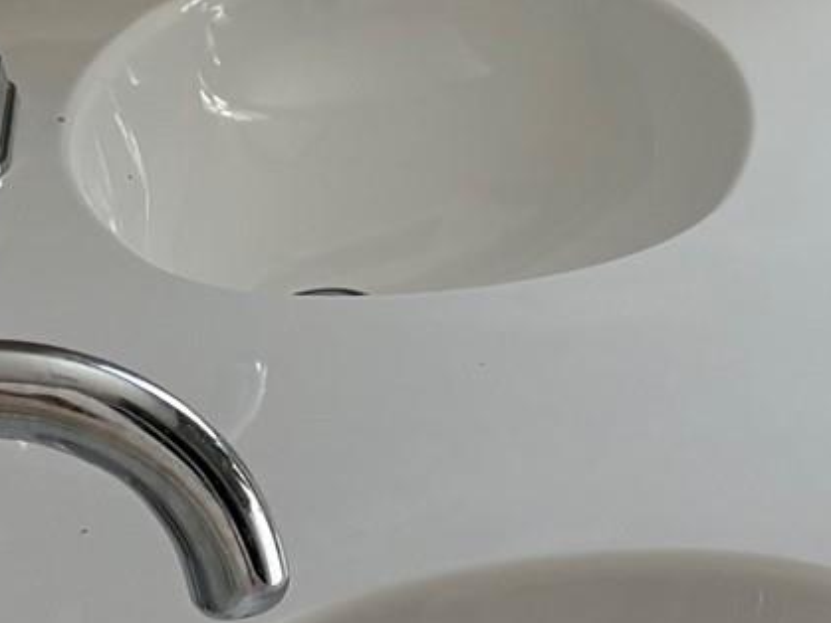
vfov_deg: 11.6
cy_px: 62
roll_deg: +2.2
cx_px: 775
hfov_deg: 15.3
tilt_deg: -17.9
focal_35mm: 127
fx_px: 3048
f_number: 1.6
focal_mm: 5.96
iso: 125
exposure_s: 1/194
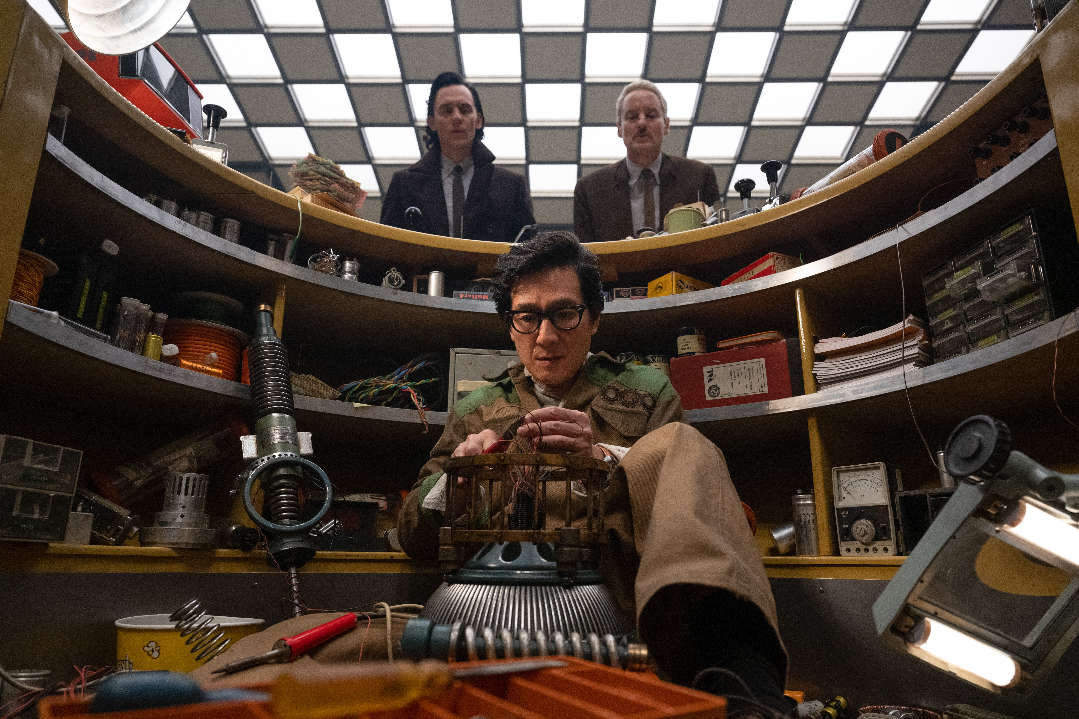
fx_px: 719
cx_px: 540
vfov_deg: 53.1
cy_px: 360
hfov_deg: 73.7
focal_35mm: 24
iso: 3200
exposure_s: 1/200
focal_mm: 24
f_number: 4.5
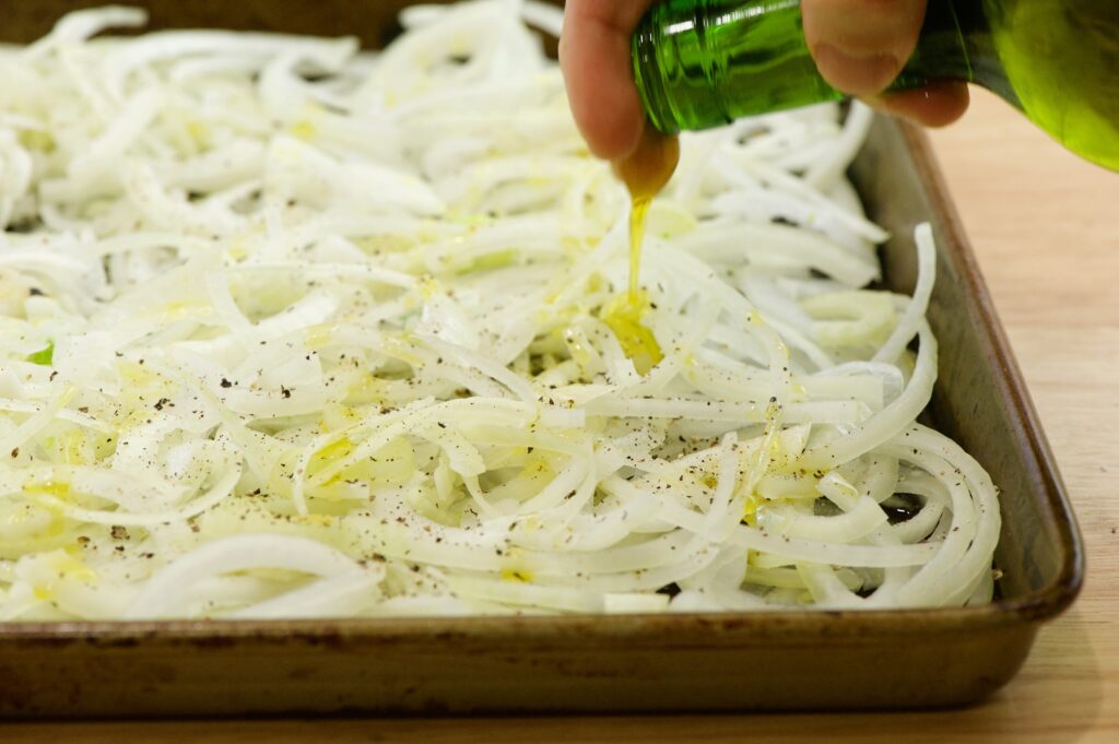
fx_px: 3261
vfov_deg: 13.0
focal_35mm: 105
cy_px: 372
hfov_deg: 19.5
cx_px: 560
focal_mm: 105
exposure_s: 1/25
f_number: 8
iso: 1600
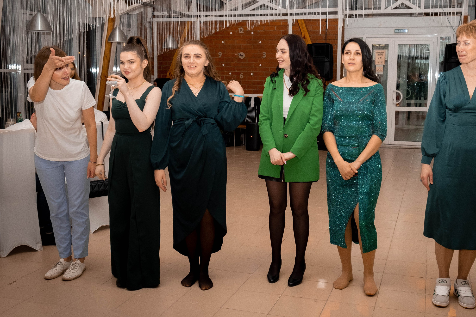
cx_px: 272
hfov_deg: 49.4
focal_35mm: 39
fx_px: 516
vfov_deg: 34.2
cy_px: 140
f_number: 4.5
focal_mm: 18
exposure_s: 1/160
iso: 1600
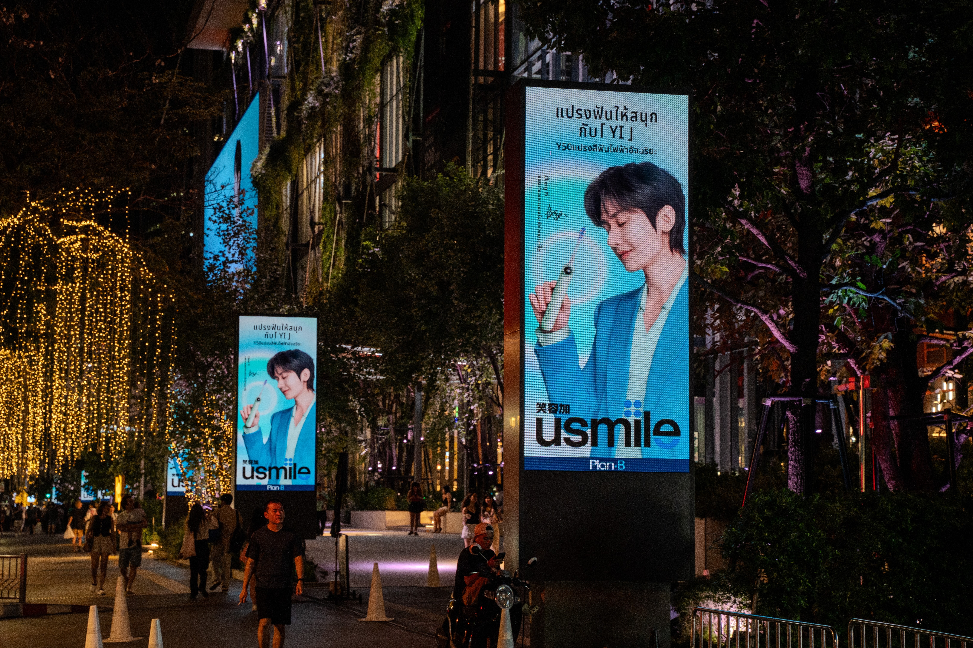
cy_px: 342
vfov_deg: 19.2
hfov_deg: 28.4
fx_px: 1919
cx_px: 454
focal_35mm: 71
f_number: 6.3
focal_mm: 66
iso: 3200
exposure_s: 1/30
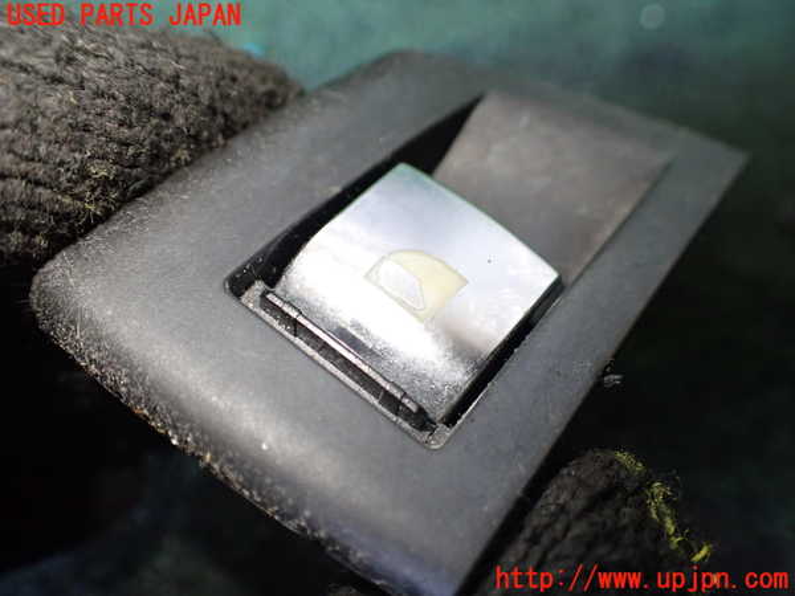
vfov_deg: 46.8
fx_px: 689
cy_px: 298
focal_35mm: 30
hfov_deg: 60.0
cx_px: 398
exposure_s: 1/125
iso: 500
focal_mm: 5.4
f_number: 2.3
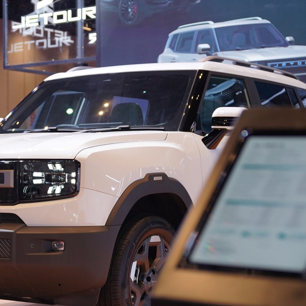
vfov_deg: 19.1
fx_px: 910
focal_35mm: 91
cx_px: 69
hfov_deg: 18.9
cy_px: 176
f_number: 2.8
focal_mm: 40.9
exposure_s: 1/160
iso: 1000
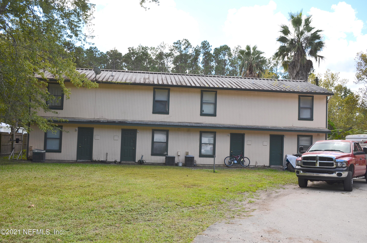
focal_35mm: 34
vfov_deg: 38.2
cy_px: 122
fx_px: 351
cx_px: 184
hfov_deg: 55.2
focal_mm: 23
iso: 100
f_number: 5.6
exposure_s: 1/250
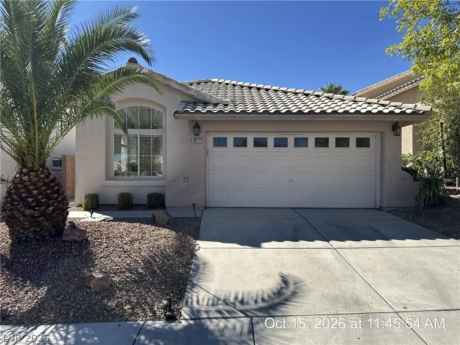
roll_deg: -0.7
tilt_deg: -1.1
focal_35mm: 24
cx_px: 230
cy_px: 172
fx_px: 319
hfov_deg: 71.6
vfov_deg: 56.8
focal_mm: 6.76
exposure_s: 1/4310
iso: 80
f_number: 1.78
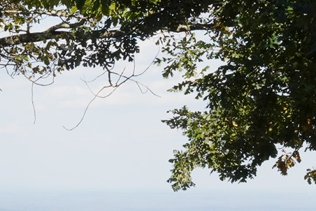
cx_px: -55
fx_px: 1748
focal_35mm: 199
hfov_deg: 10.2
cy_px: 172
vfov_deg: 6.9
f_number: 22
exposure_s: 1/200
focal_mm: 45
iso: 800
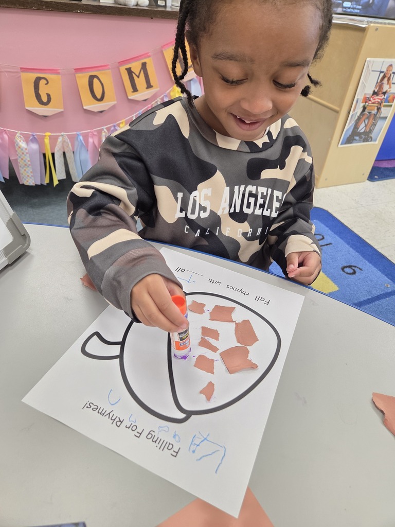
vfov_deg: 73.9
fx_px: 350
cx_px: 198
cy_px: 264
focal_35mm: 23
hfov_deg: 58.9
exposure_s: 1/120
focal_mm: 5.4
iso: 250
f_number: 1.8
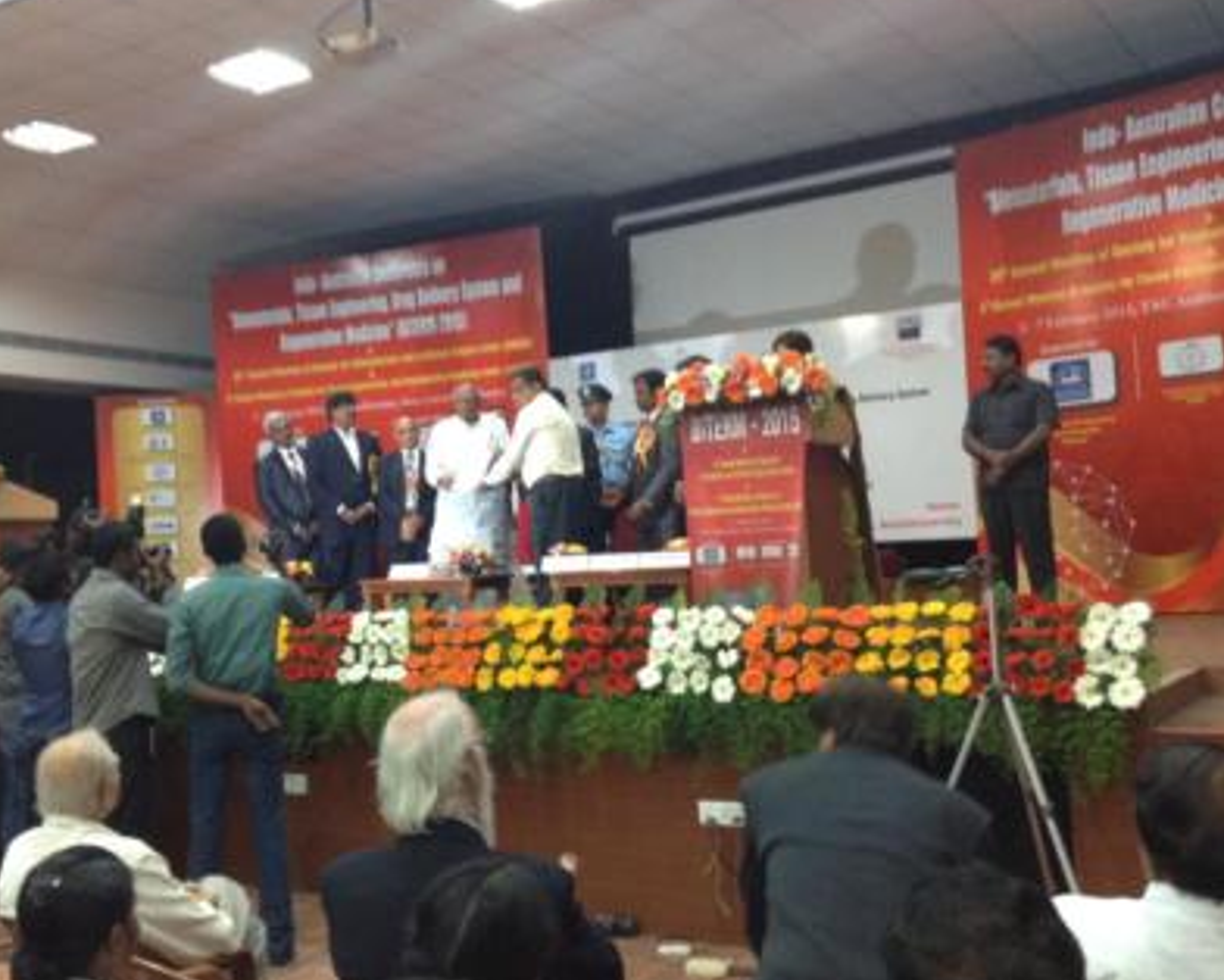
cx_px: 468
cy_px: 485
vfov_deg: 36.5
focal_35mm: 41
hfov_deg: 44.4
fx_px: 1486
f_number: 2.4
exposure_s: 1/24
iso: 125
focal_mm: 3.3
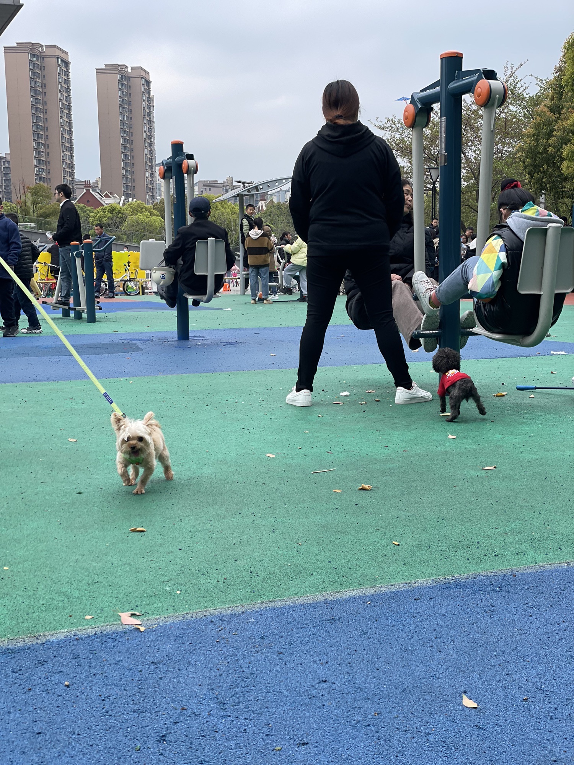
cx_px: 287
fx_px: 1150
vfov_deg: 36.8
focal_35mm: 52
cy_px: 382
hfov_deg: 28.0
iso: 32
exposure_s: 1/470
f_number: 2
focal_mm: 6
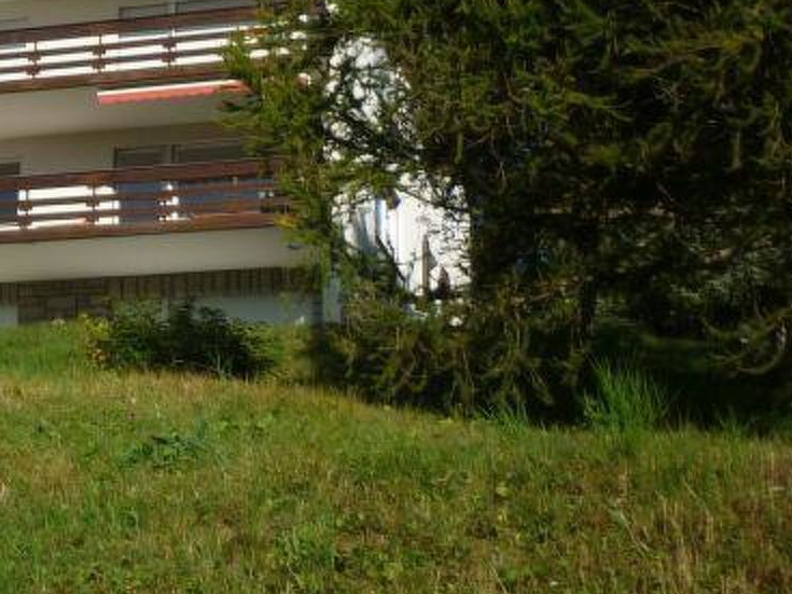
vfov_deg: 15.8
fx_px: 2105
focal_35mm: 92
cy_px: 41
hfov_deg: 20.1
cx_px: -140
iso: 80
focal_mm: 5.5
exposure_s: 1/200
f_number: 8
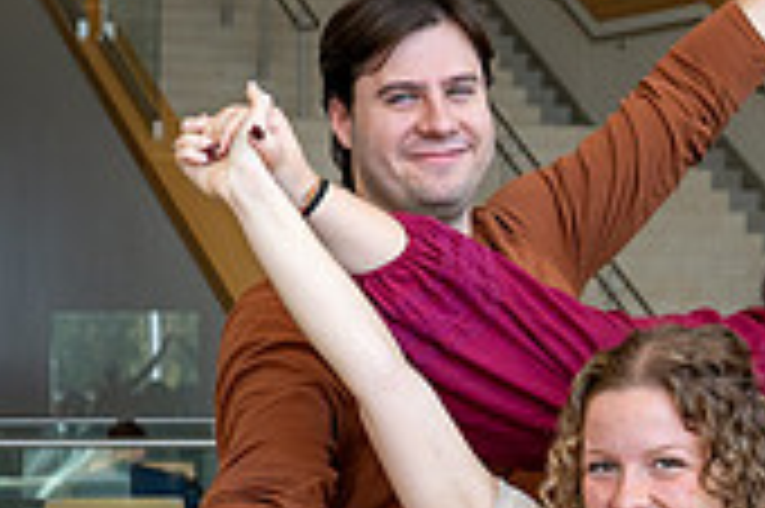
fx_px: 3821
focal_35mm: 180
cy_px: 172
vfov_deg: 7.6
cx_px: 947
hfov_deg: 11.2
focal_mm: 36
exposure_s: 1/200
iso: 400
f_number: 5.6
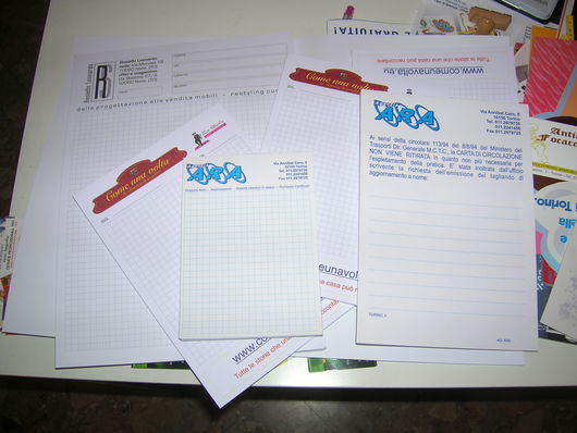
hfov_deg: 53.9
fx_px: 567
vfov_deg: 41.8
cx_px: 288
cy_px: 216
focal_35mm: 34
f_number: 2.9
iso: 50
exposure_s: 1/60.1
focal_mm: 5.7
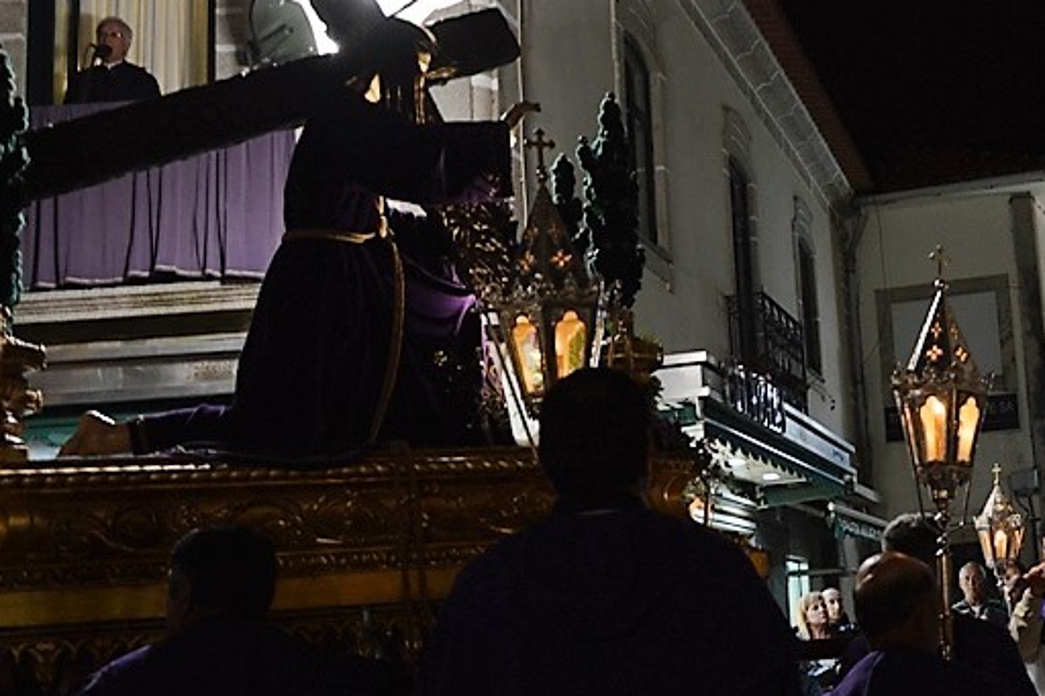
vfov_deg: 25.0
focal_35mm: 54
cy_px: 354
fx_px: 1567
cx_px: 967
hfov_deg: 34.5
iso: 400
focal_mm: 18
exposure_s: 1/15
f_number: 3.5
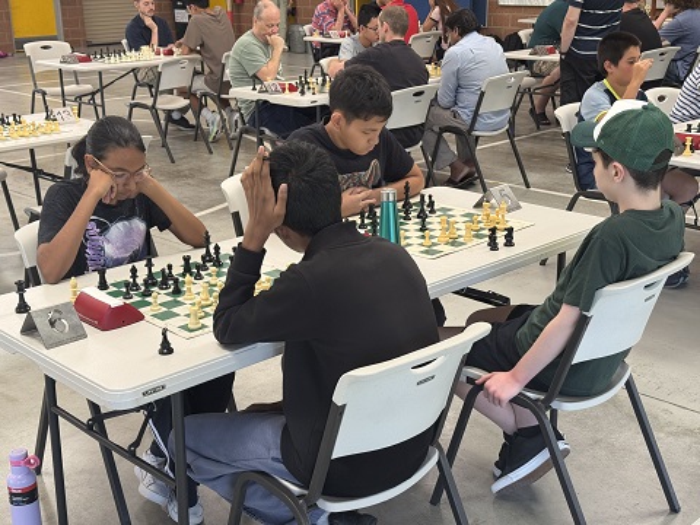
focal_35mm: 48
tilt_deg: -18.1
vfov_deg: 30.3
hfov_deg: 39.7
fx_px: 971
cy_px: 262
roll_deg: +0.8
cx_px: 350
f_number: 1.78
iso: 125
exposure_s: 1/100
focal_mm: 6.76
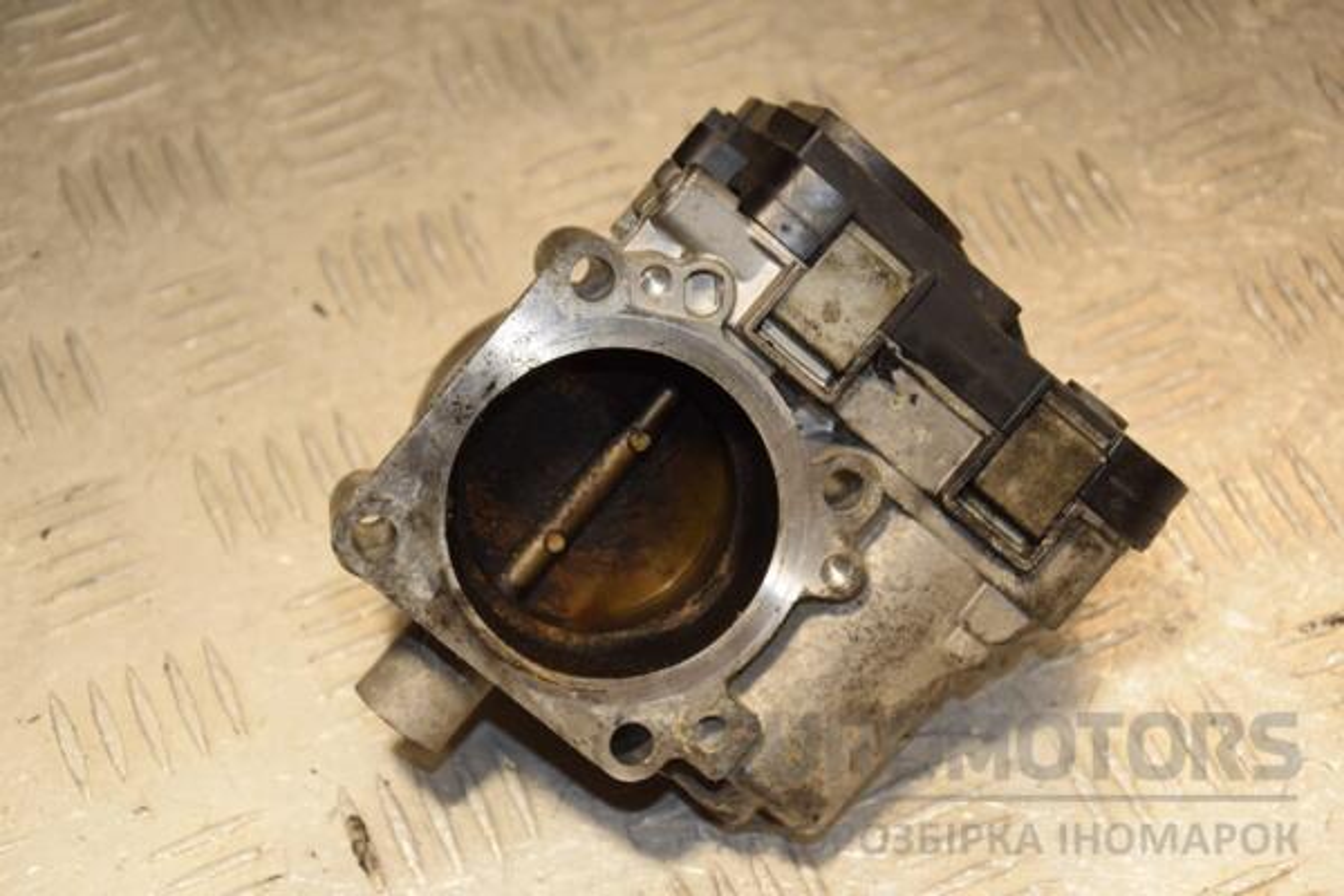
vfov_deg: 14.7
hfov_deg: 21.9
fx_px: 3472
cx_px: 672
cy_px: 448
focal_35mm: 93
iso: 800
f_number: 5.6
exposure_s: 1/200
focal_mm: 62
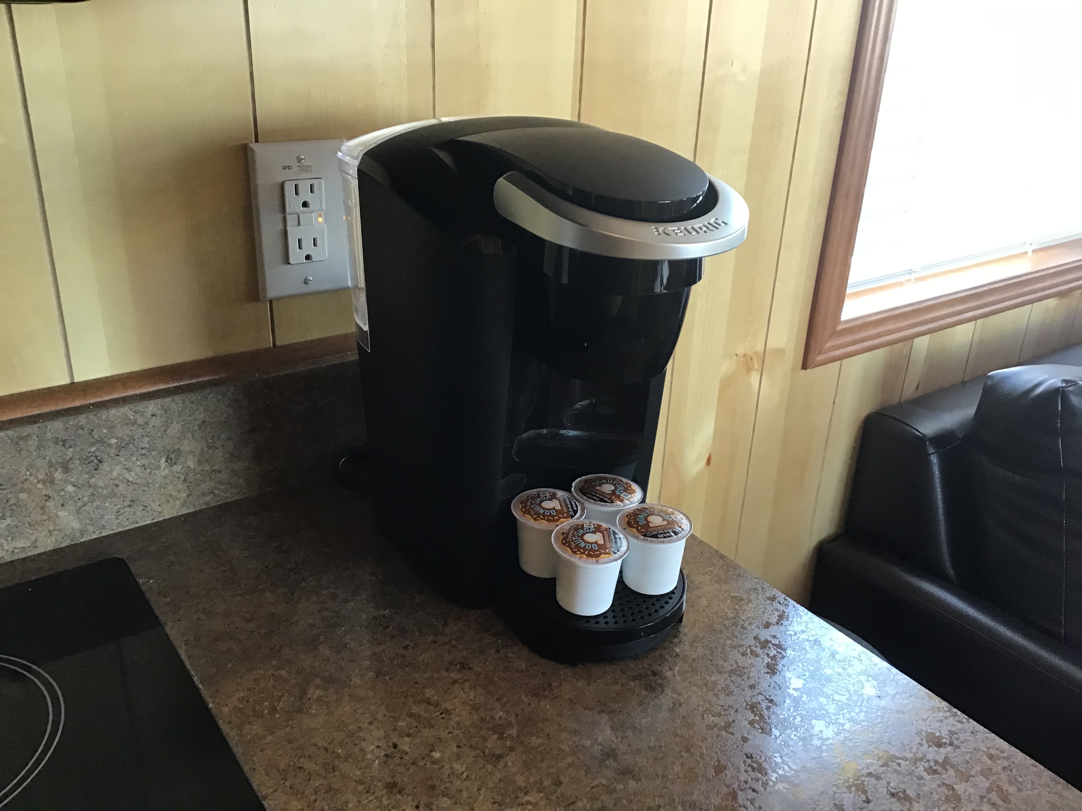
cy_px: 406
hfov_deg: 58.4
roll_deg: -3.5
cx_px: 541
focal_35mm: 31
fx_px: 969
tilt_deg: -23.7
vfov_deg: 45.4
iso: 100
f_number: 2.4
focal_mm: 3.3
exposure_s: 1/30
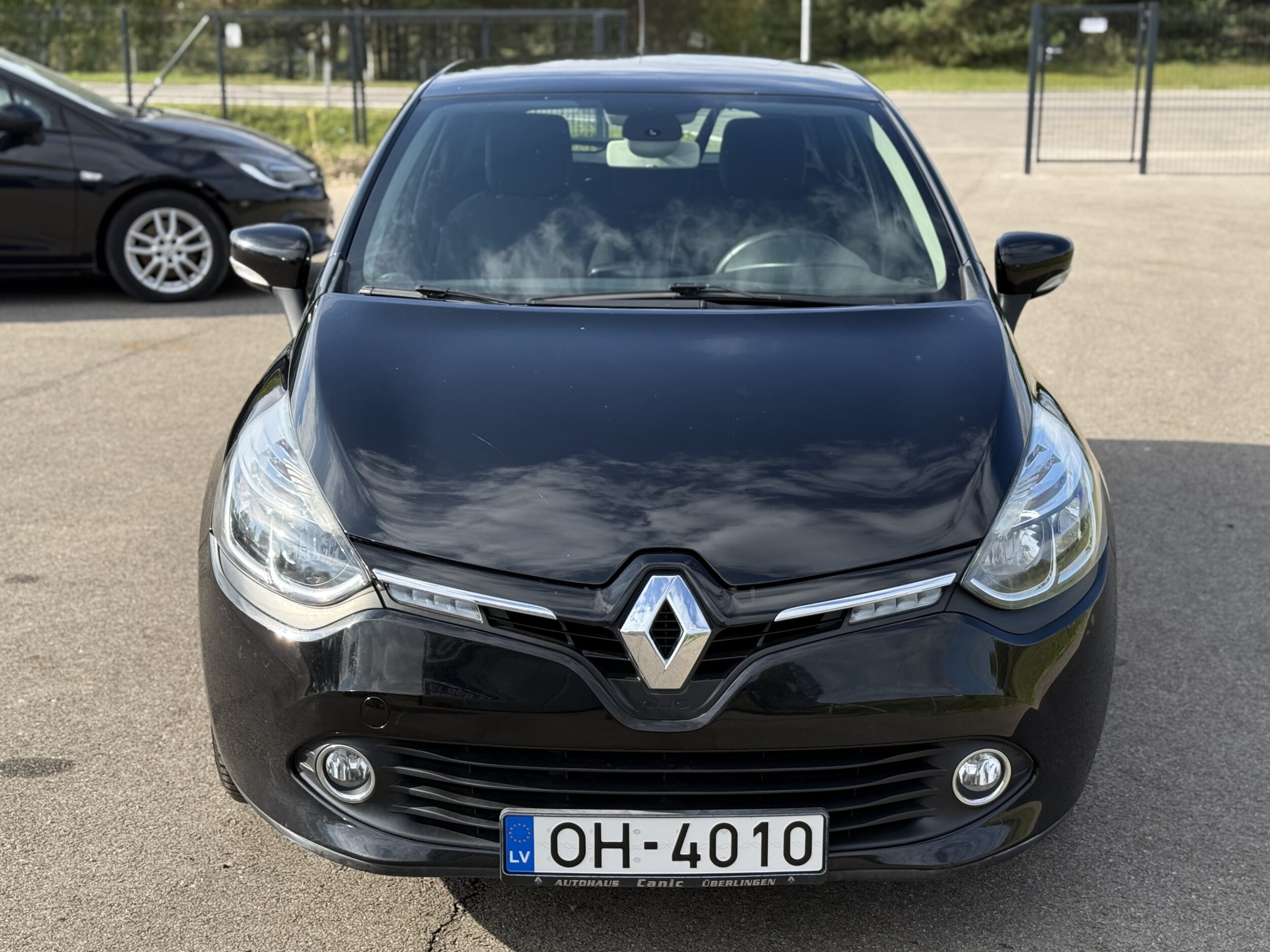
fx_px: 1798
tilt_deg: -14.1
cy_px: 479
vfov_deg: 29.7
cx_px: 624
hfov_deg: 38.9
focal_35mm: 49
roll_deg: +0.0
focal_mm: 6.76
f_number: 1.78
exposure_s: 1/1330
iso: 100
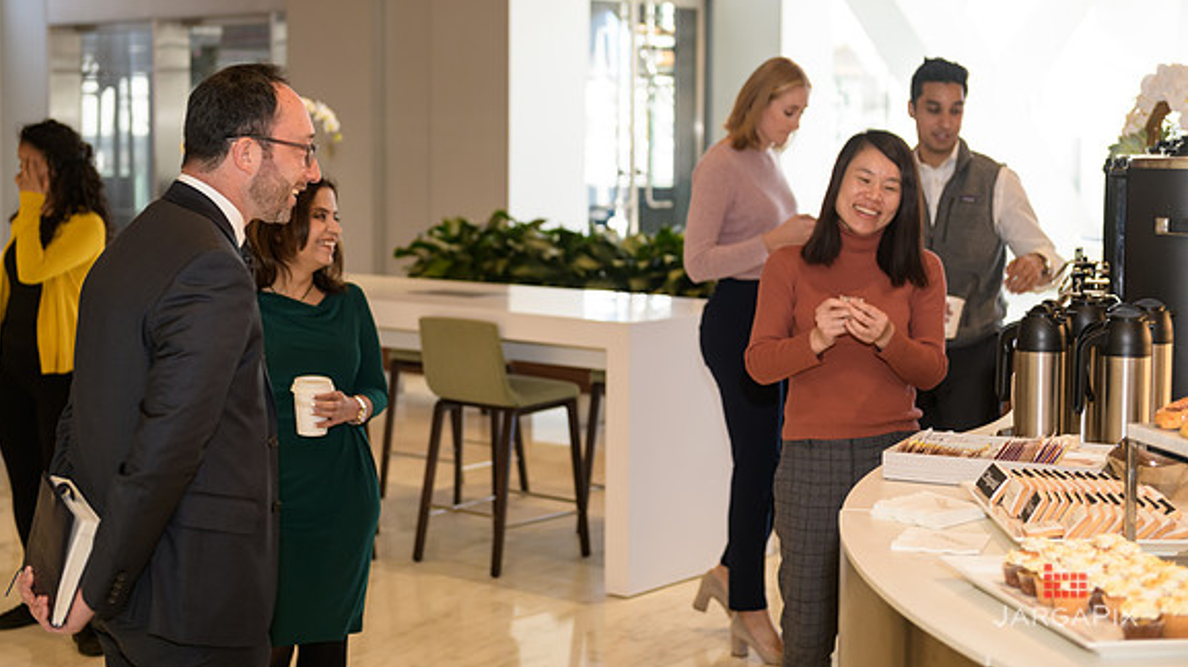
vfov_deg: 20.3
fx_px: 1858
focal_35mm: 59
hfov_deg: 35.5
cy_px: 273
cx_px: 593
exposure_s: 1/125
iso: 400
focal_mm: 56
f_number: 3.2
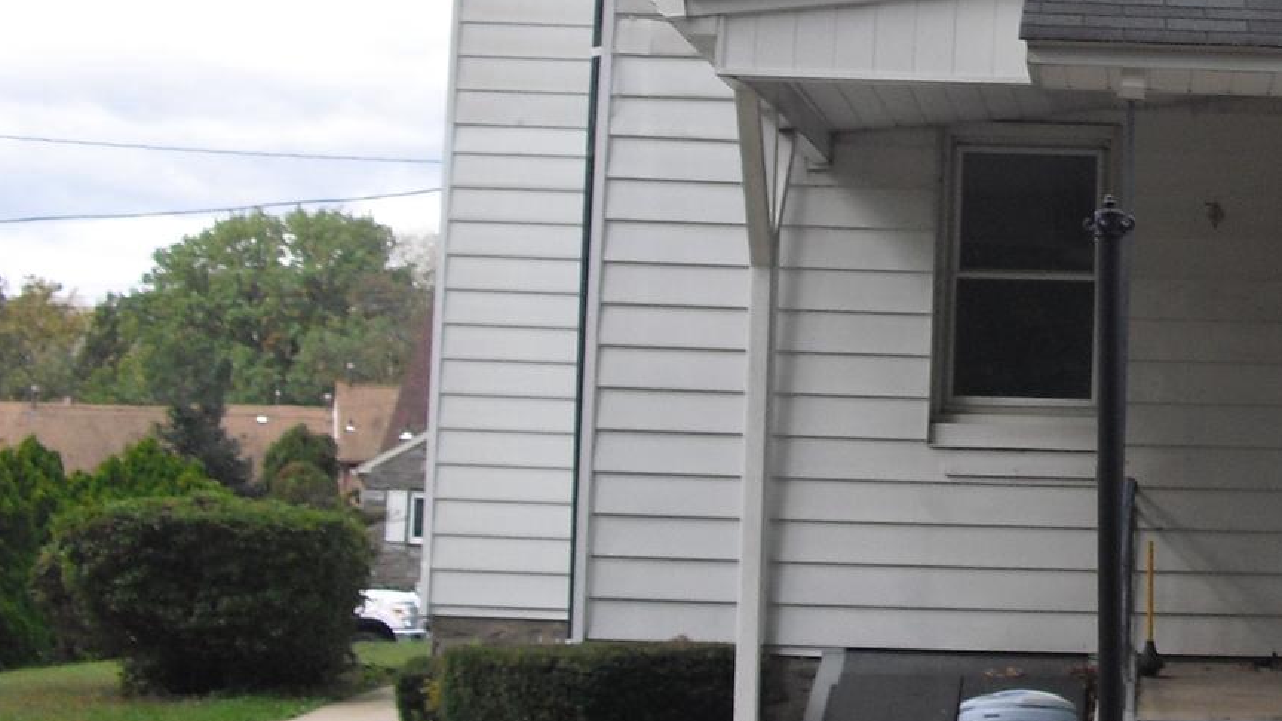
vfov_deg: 12.9
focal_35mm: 93
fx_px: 3161
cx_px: 1396
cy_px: 31
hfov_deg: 21.8
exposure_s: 1/80
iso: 100
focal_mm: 6.3
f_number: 7.8
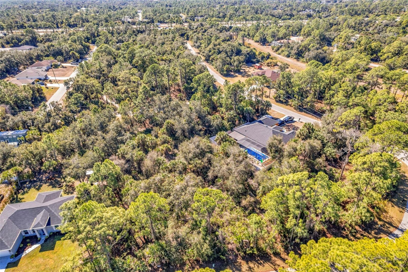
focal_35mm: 22
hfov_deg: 78.6
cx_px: 204
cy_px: 136
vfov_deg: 57.2
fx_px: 249
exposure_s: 1/500
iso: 100
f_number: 2.8
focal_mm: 8.38
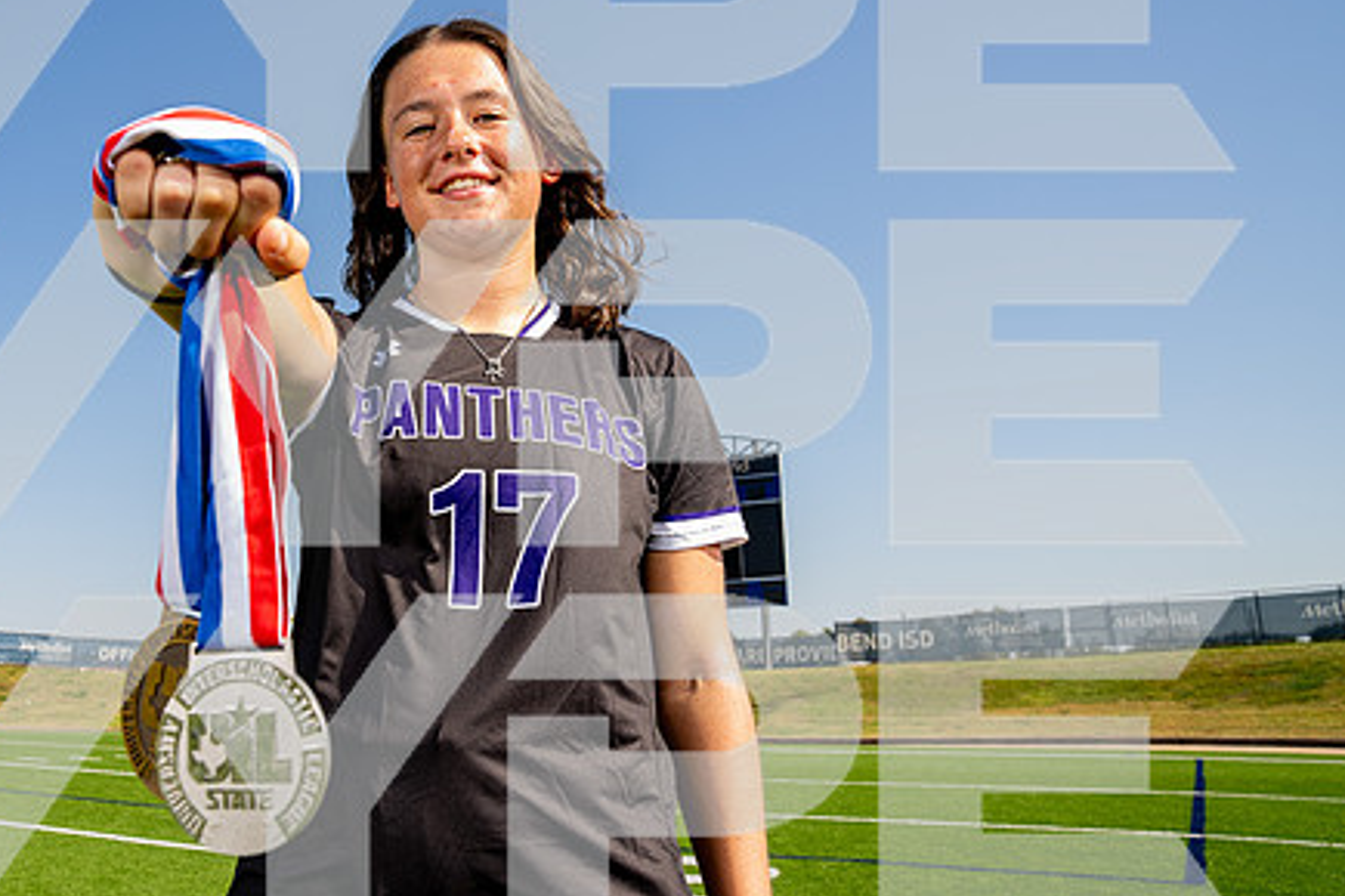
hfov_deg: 57.5
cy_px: 385
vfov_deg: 41.0
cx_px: 458
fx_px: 1195
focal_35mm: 32
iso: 50
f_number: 7.1
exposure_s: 1/125
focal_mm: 24
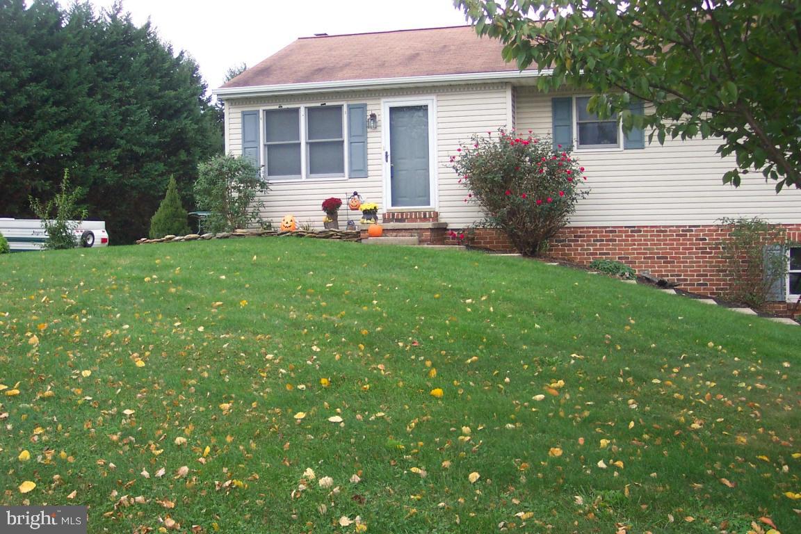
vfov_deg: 35.1
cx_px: 400
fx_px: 845
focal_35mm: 38
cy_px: 267
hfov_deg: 50.7
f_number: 2.8
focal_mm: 8
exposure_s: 1/350
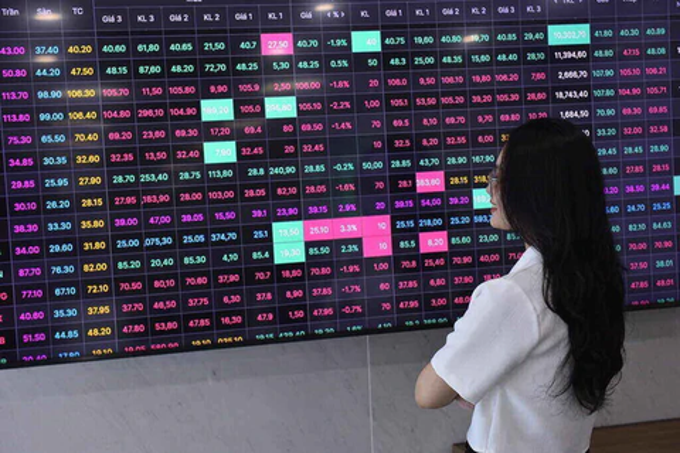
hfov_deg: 32.4
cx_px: 340
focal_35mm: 62
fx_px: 1171
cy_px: 226
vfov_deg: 21.9
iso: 1000
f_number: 3.5
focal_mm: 62
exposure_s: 1/200
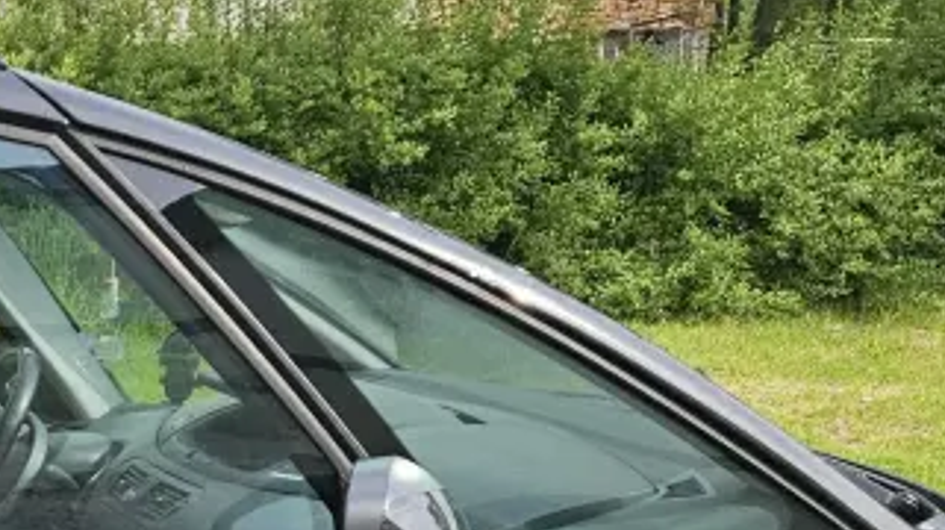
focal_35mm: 100
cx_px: -347
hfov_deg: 19.4
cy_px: 983
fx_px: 2504
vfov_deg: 11.2
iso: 80
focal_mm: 5.4
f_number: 1.8
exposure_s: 1/2000
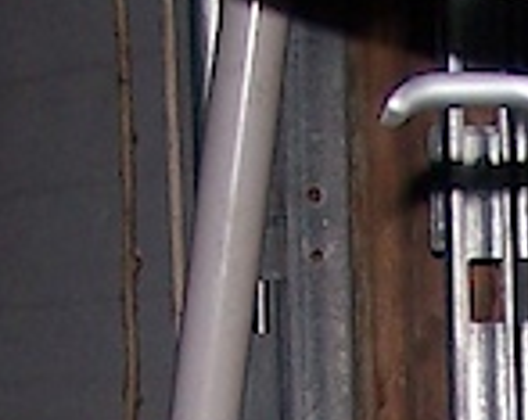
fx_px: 5100
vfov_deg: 4.6
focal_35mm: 327
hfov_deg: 5.8
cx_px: 941
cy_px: 1156
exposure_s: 1/60
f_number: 3.2
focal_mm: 8
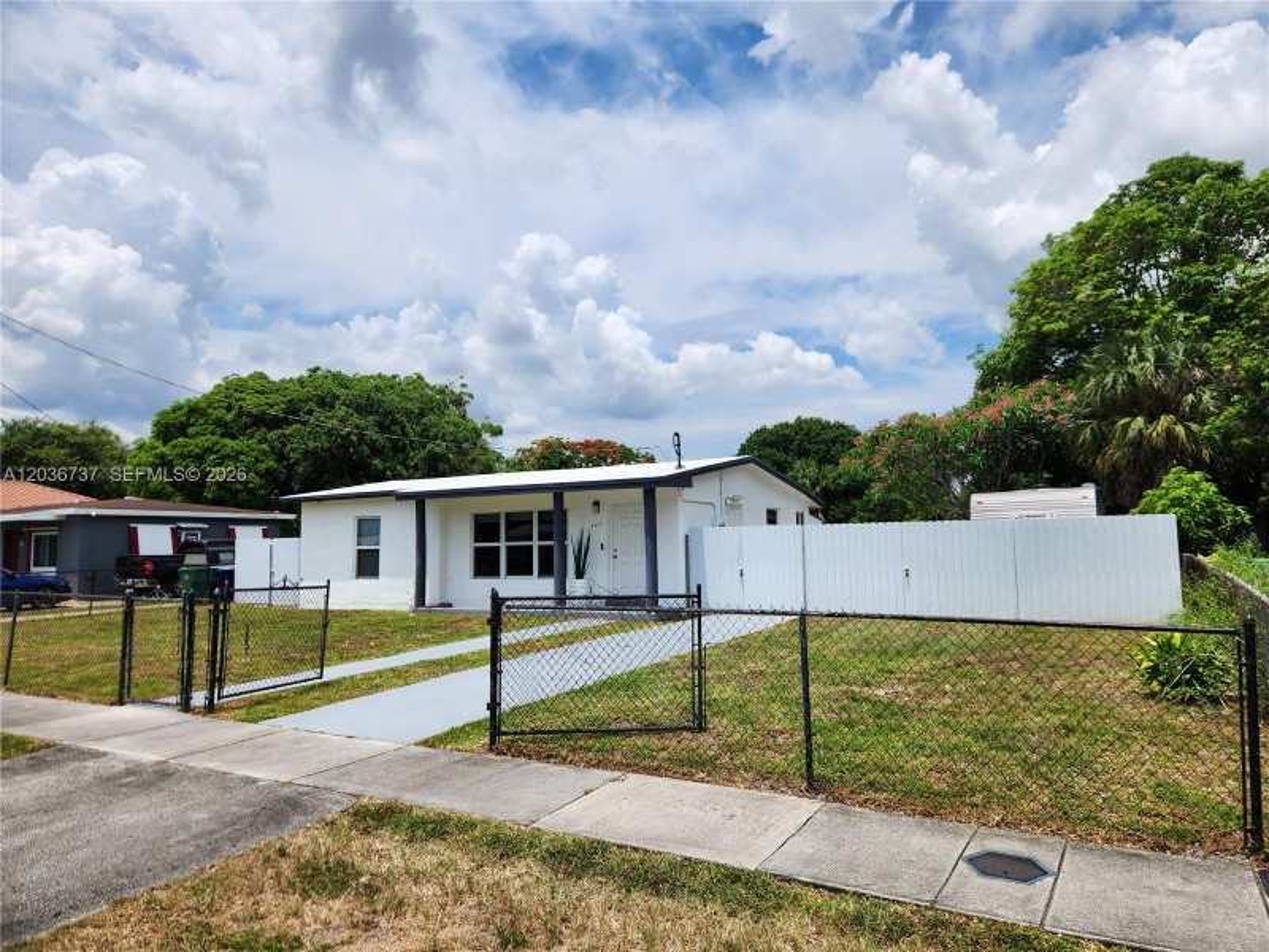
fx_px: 843
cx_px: 634
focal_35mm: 23
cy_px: 476
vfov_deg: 58.9
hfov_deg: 73.9
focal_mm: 5.4
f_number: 1.8
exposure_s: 1/3220
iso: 20
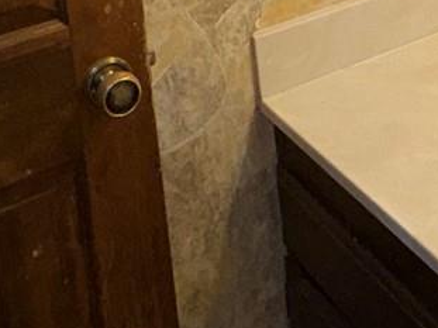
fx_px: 911
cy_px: -282
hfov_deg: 26.5
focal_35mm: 72
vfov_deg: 16.6
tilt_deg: -5.1
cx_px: 355
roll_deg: +4.9
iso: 50
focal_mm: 2.22
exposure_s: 1/120
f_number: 2.2
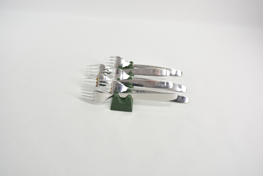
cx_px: 132
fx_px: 263
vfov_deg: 36.9
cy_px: 88
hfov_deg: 53.1
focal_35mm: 36
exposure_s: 1/6
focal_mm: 24
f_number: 5.6
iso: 400
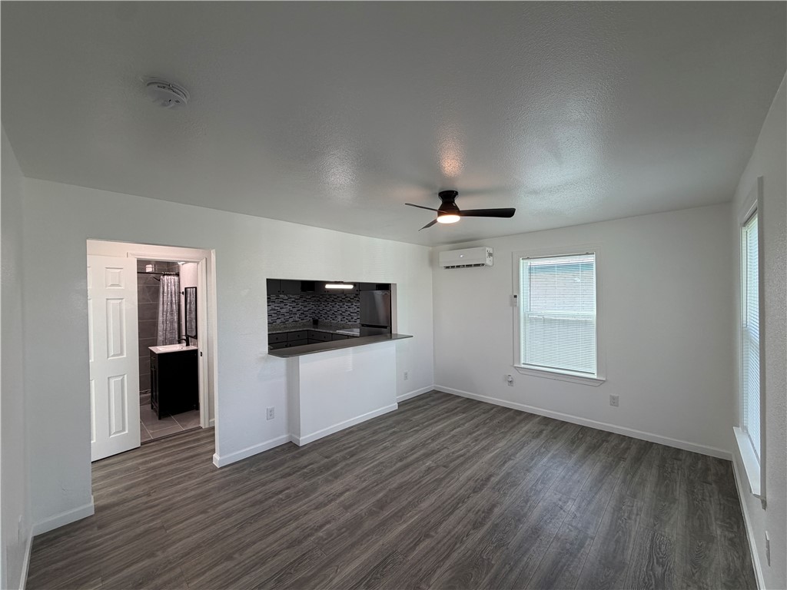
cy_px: 295
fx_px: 318
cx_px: 394
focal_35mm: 14
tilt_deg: -1.1
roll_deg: +0.4
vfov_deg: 85.7
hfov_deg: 102.1
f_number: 2.2
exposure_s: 1/120
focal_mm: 2.22
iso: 125
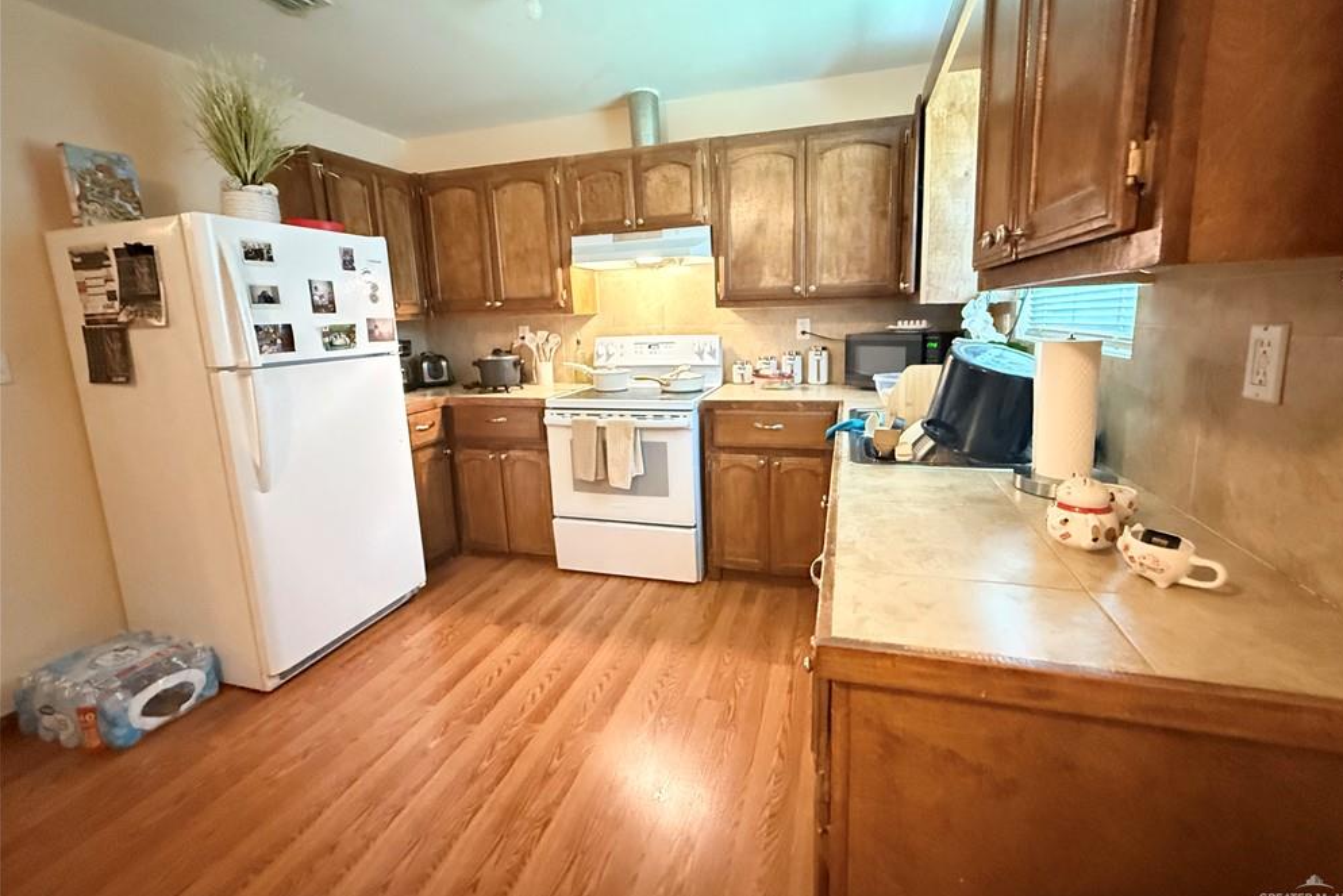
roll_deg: +2.7
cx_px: 690
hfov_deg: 100.4
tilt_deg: -9.1
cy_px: 408
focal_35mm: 15
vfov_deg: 77.2
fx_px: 560
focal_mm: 2.22
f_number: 2.2
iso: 1600
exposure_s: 1/30
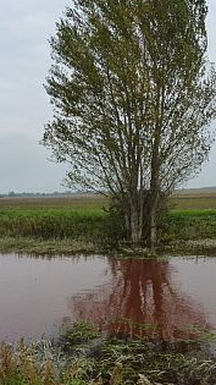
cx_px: 113
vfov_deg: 48.2
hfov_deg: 28.3
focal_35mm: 42
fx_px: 428
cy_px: 218
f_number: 5.6
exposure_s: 1/250
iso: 125
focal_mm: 4.8
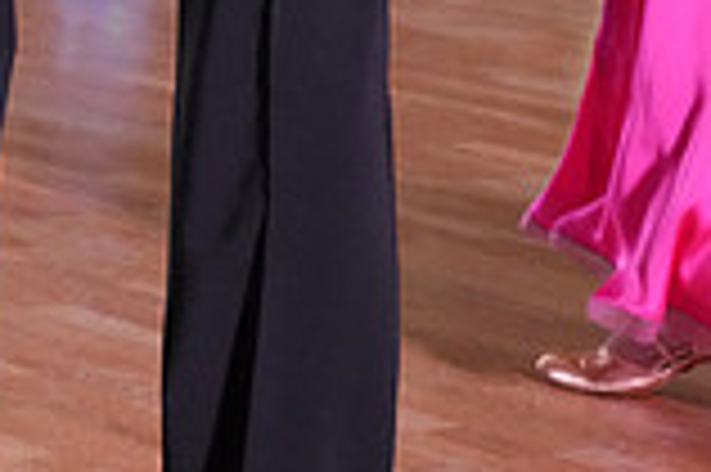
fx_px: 3472
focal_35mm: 176
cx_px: -52
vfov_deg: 7.6
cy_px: -229
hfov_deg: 11.5
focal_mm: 48
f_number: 5
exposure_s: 1/320
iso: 5000
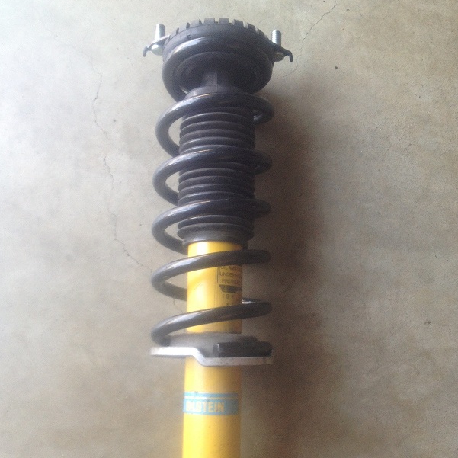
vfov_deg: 39.7
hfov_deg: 40.0
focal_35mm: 42
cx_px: 227
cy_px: 293
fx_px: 629
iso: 64
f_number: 2.4
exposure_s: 1/60
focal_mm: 4.28
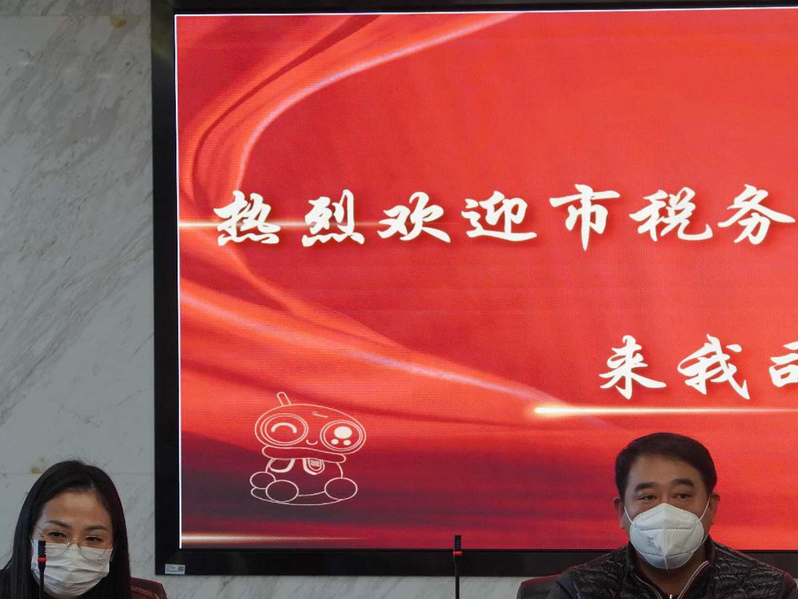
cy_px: 454
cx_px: 665
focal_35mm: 146
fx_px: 3366
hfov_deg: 13.4
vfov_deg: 10.1
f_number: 4
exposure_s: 1/160
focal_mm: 54
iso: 500
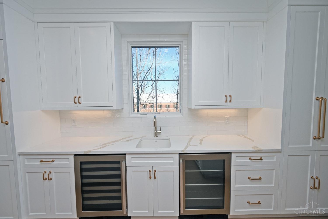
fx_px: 128
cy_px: 110
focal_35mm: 14
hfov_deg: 104.3
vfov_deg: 81.2
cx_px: 164
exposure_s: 1/160
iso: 100
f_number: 6.3
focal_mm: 14
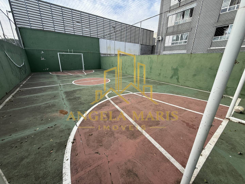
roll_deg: -0.7
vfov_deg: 85.7
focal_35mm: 14
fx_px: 99
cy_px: 92
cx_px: 122
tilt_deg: -17.9
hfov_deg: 102.1
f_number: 2.2
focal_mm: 2.22
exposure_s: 1/458
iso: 50
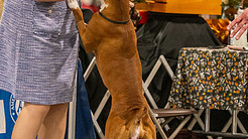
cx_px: 121
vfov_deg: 2.5
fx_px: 3246
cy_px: -41
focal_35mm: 494
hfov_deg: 4.4
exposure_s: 1/250
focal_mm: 200
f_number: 3.5
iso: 6400
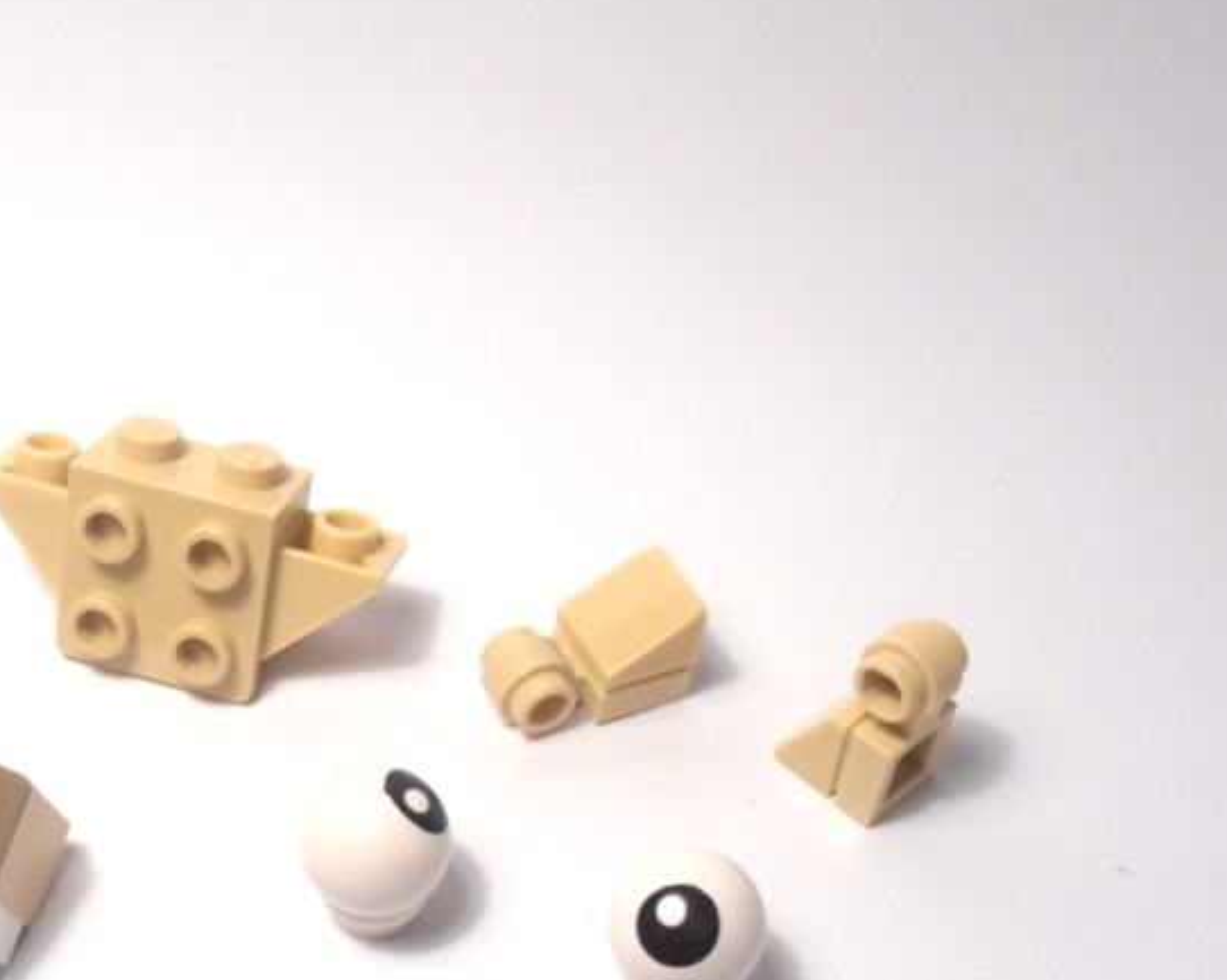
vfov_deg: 25.1
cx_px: 326
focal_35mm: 60
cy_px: 712
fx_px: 2178
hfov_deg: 31.0
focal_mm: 6.61
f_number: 3.9
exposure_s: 1/100
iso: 80
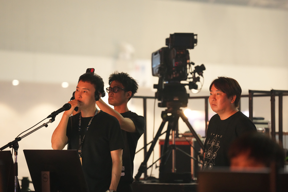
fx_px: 1599
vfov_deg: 6.9
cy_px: 96
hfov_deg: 10.3
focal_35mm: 200
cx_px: 144
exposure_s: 1/100
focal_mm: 200
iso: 8000
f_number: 4
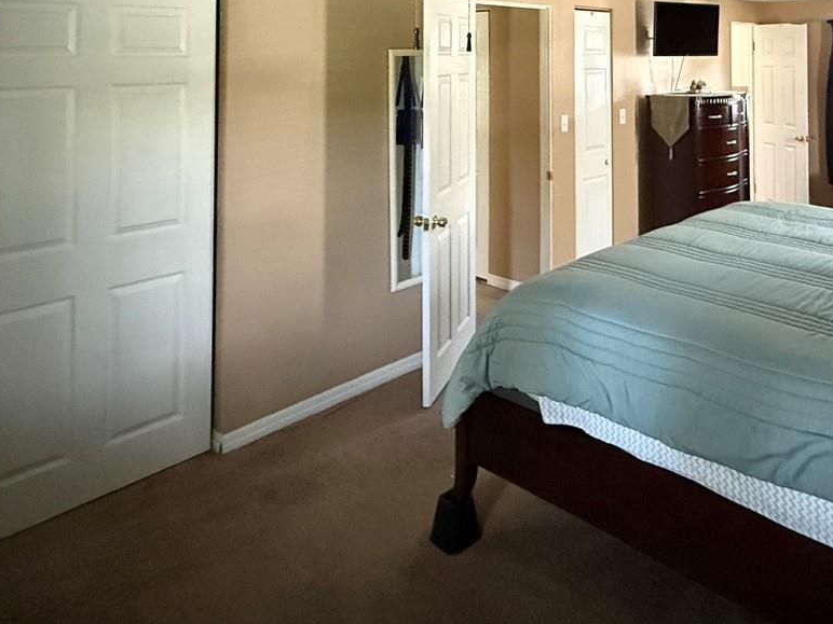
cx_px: 537
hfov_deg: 60.6
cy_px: 39
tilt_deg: +2.0
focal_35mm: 29
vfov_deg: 43.2
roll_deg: +0.3
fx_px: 698
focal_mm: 2.22
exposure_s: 1/60
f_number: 2.2
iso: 1250
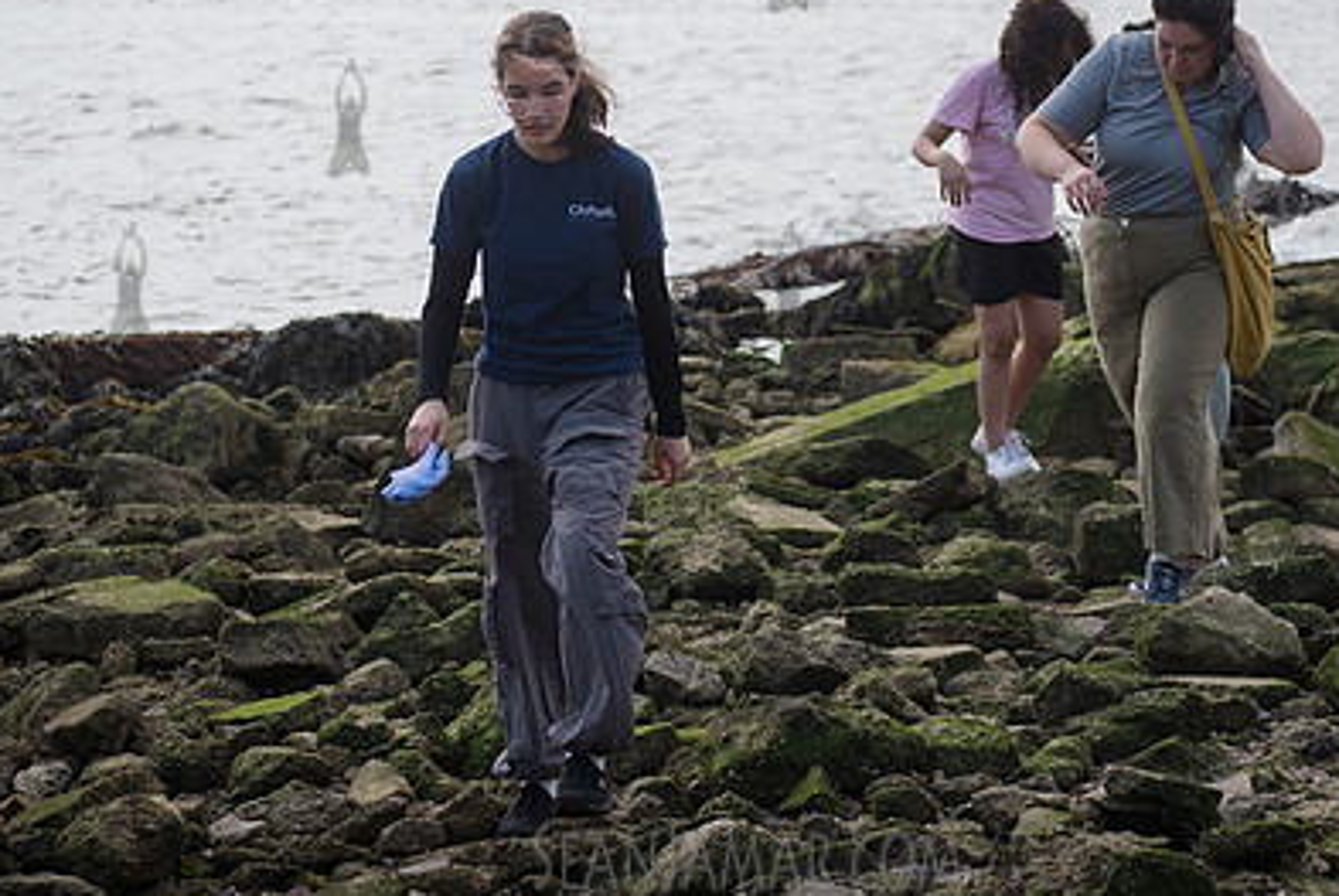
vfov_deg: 10.6
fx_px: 4841
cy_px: 347
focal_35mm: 130
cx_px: 763
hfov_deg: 15.7
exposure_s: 1/1600
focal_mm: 80
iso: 320
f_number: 4
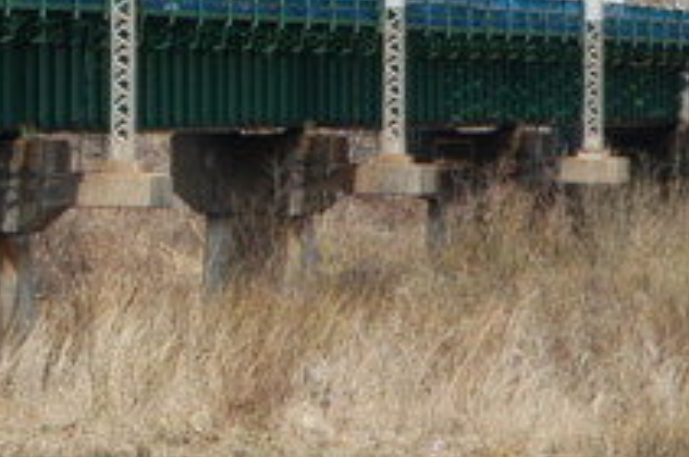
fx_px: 9228
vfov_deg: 2.8
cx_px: -601
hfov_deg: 4.2
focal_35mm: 483
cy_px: -227
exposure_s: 1/800
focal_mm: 85
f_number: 5.6
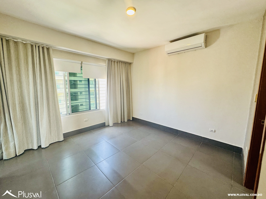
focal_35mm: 14
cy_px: 100
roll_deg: +0.3
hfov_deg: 102.1
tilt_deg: -6.7
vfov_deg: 85.7
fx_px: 108
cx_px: 133
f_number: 2.2
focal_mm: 2.22
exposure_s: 1/99
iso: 200
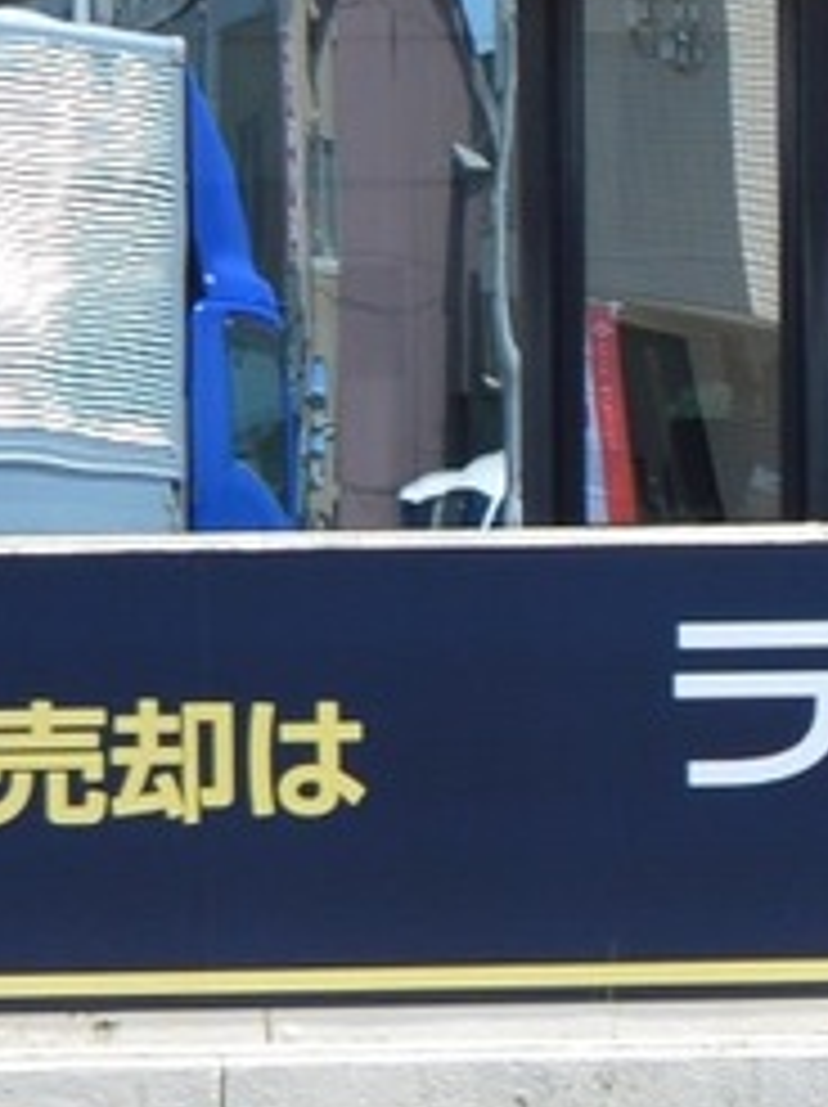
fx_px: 6837
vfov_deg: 9.2
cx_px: 1840
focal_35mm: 214
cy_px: 364
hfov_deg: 6.6
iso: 100
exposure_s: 1/200
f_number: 7.1
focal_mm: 20
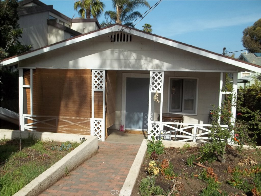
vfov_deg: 42.9
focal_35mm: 33
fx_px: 249
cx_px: 130
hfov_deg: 55.4
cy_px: 98
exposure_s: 1/200
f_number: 8
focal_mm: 5.9
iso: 64
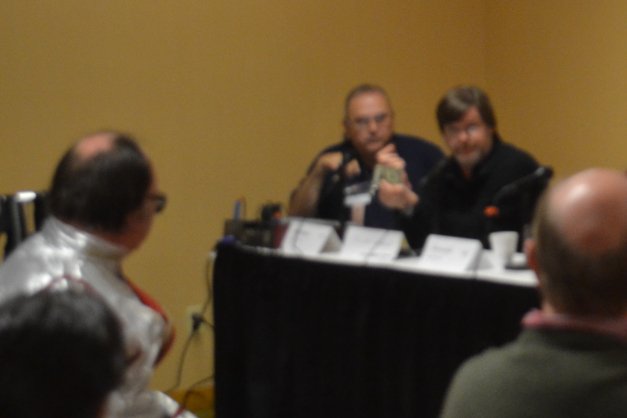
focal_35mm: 113
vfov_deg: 11.9
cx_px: 689
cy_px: -44
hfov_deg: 17.5
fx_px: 1968
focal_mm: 30
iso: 1000
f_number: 4.5
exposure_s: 1/60
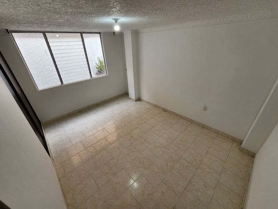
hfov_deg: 106.2
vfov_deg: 89.9
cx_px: 139
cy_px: 104
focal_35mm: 13
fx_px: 104
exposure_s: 1/120
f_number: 2.2
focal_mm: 2.2
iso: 64
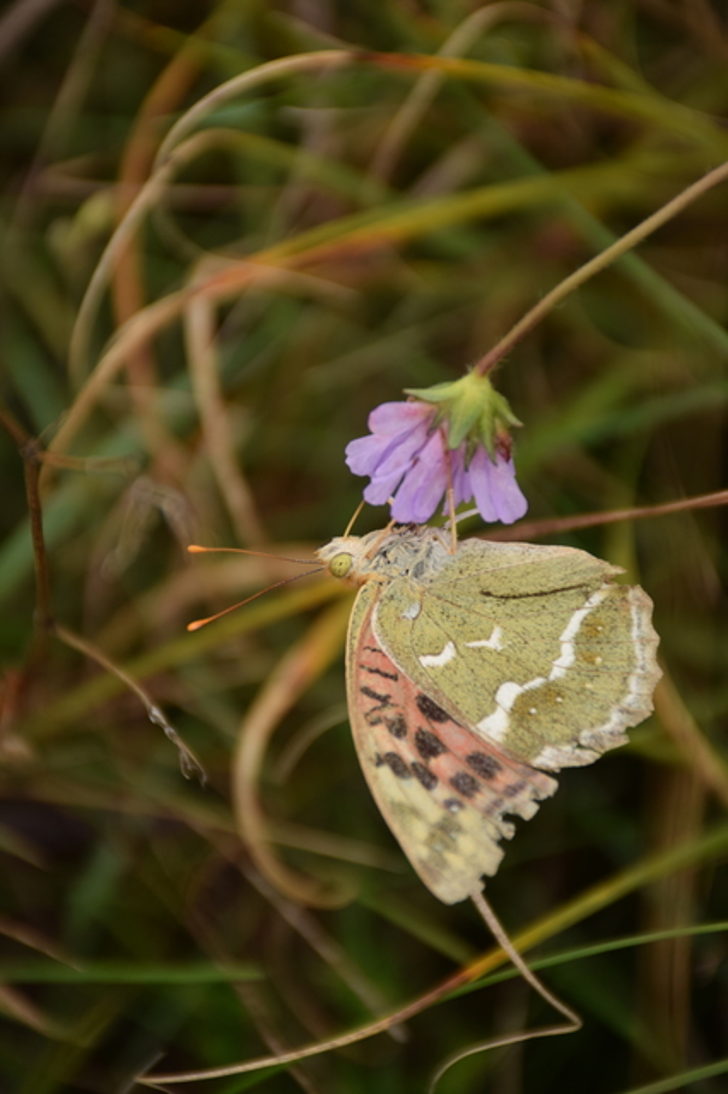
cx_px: 364
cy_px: 547
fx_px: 6376
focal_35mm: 210
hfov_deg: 6.5
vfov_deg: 9.8
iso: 200
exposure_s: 1/400
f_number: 5.6
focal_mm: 140
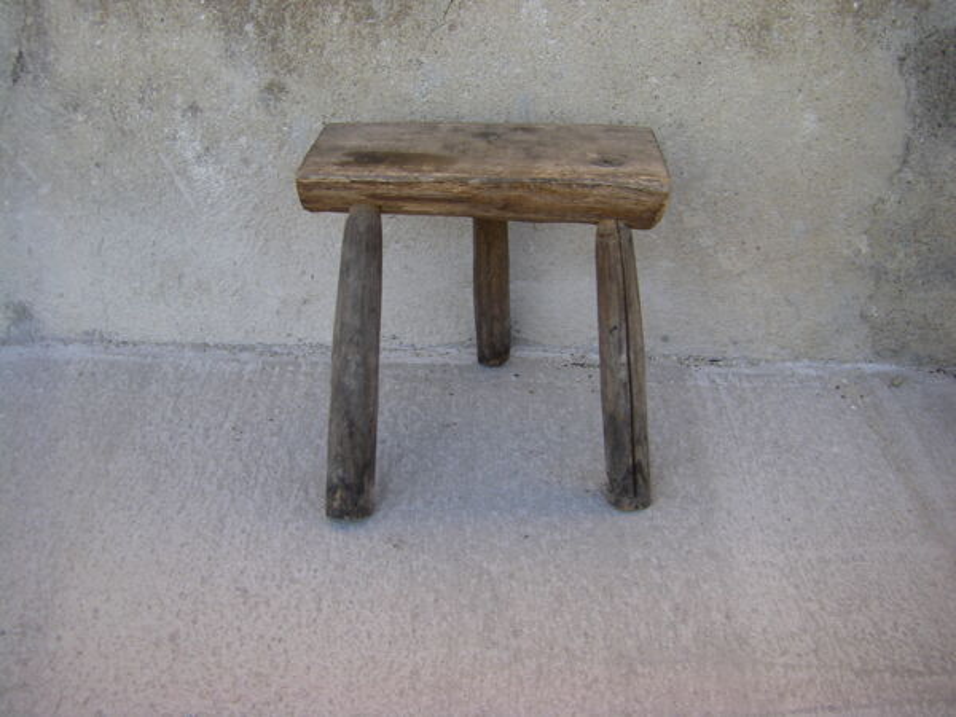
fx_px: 1049
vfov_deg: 37.7
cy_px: 358
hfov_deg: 49.0
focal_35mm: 38
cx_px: 478
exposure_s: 1/50
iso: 80
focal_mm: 6.3
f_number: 3.5
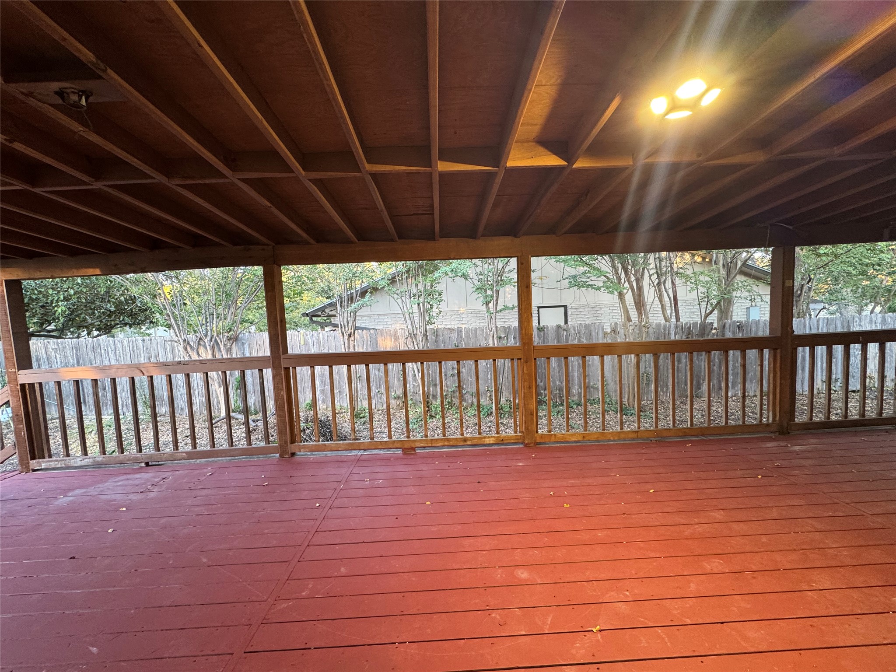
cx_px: 448
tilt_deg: -3.6
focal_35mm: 14
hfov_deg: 102.1
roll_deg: +2.8
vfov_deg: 85.7
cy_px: 336
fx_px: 362
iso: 200
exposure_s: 1/60
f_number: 2.2
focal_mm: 2.22
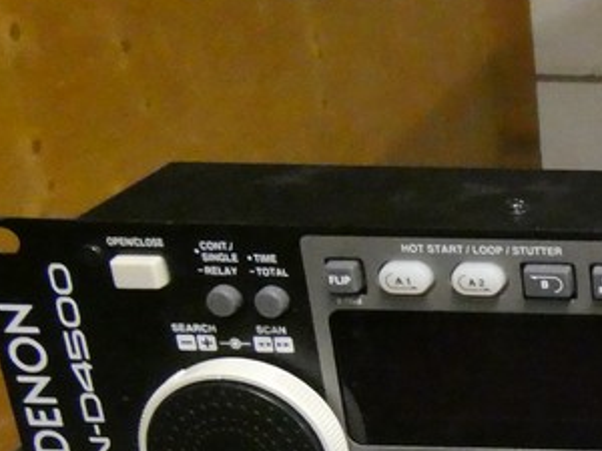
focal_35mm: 87
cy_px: 467
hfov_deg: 19.6
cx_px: 899
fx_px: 1513
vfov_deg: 16.6
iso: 1250
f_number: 3.3
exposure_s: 1/60
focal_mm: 4.3
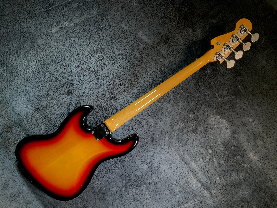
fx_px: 232
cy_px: 104
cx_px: 138
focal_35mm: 29
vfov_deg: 48.2
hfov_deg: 61.7
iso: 25
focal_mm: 3
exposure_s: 1/104
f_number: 1.8
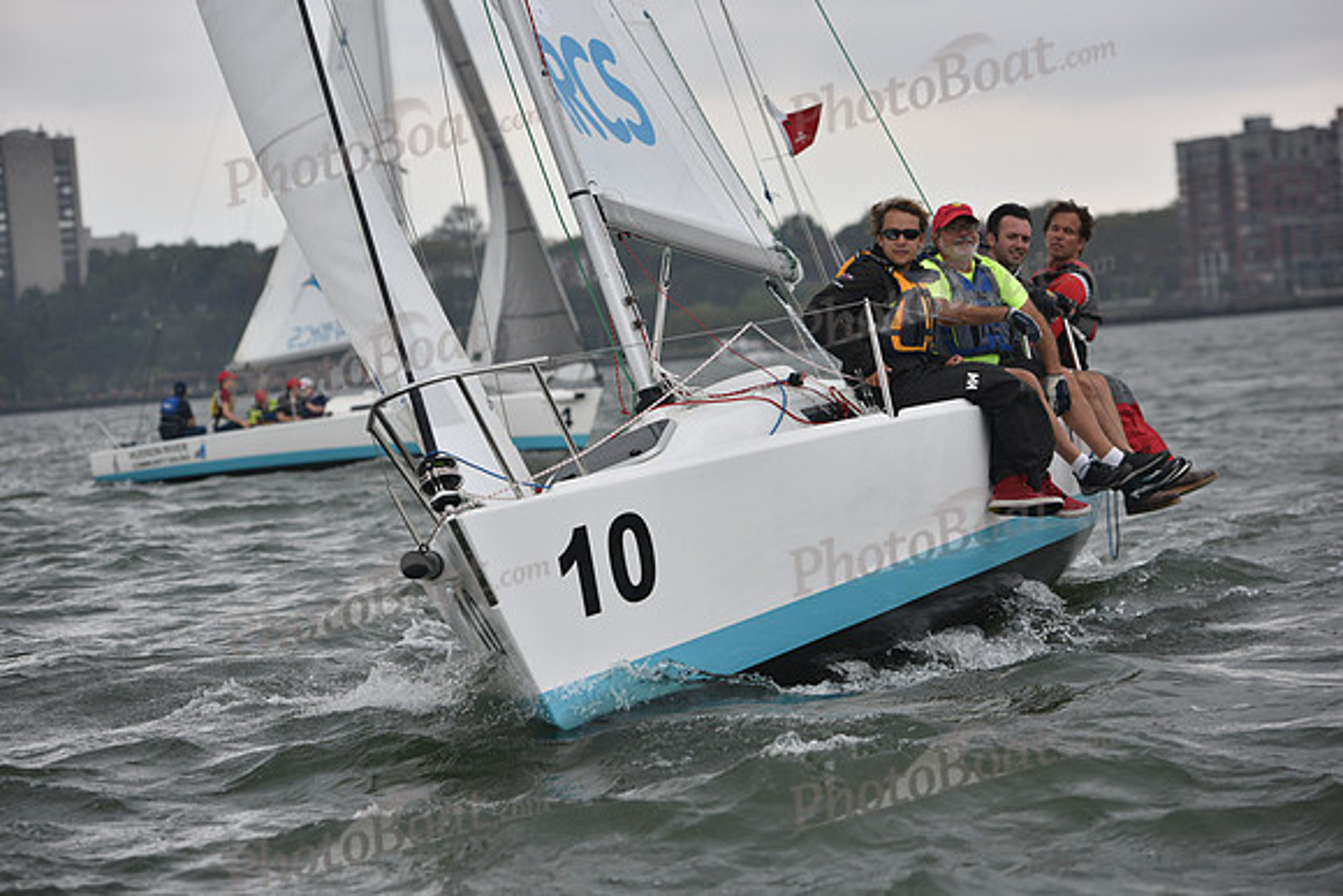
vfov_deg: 11.4
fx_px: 4478
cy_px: 448
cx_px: 672
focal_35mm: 120
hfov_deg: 17.1
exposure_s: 1/1000
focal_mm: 120
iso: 320
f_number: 4.5
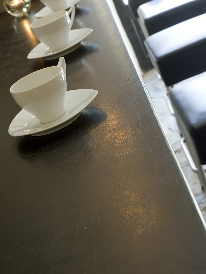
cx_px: 108
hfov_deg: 16.6
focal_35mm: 89
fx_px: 706
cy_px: 107
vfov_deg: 22.0
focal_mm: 48
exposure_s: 1
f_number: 9
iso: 100
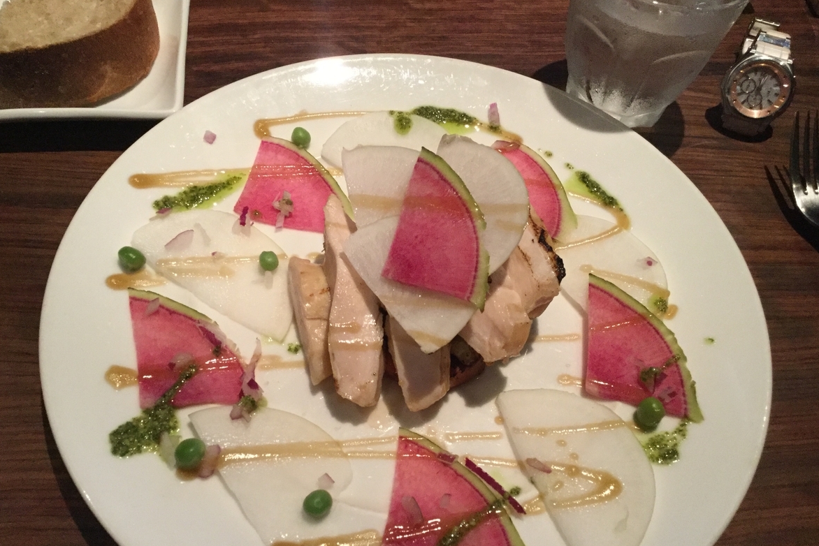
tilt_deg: -56.9
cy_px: 311
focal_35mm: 33
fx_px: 751
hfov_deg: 57.2
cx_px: 407
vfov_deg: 39.9
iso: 200
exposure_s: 1/30
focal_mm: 3.3
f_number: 2.4
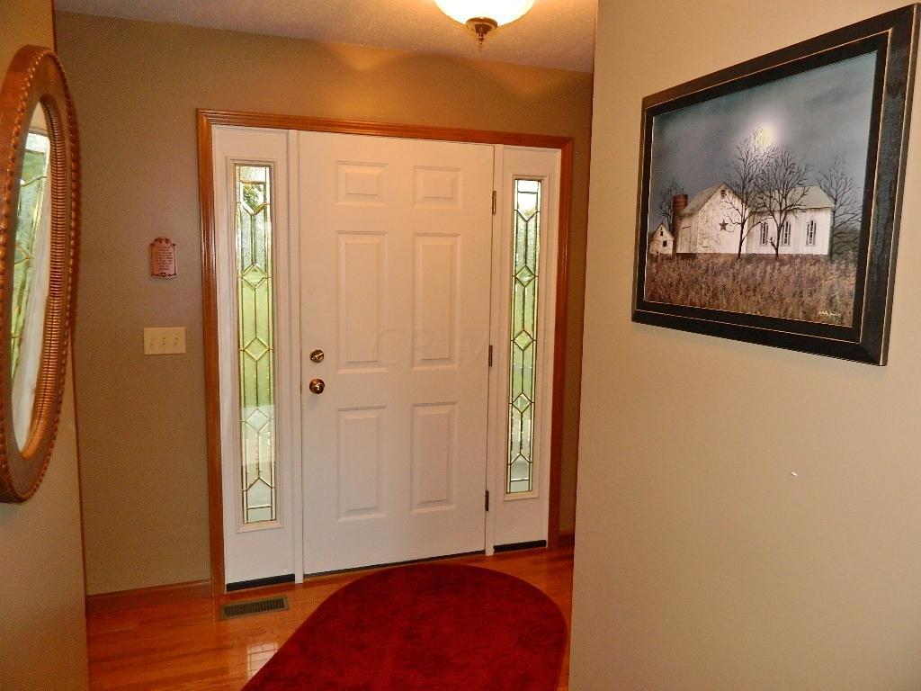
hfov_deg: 69.4
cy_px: 346
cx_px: 460
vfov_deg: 54.9
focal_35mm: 25
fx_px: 665
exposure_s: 1/30
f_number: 3.1
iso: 200
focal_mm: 4.5
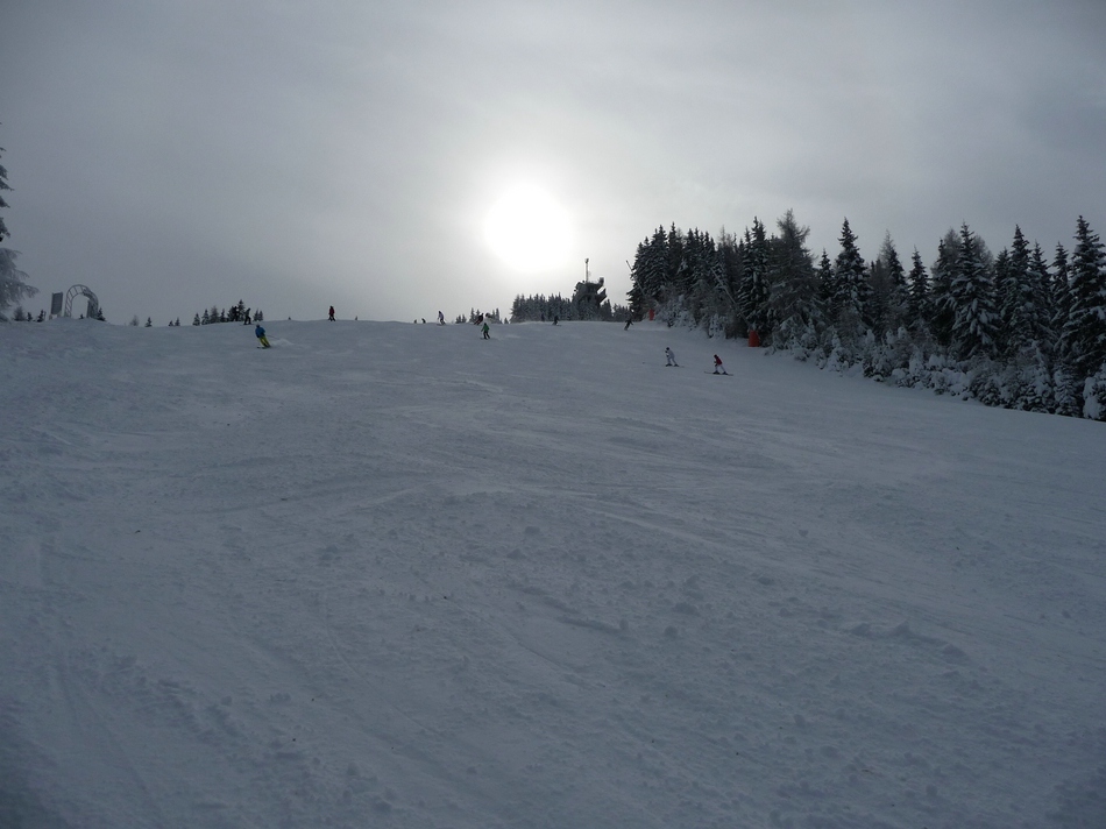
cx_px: 553
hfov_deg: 63.5
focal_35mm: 28
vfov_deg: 49.7
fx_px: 894
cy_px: 414
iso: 100
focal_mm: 4.7
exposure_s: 1/1300
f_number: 8
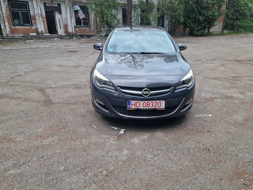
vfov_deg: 54.9
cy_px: 97
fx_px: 183
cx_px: 137
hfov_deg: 69.3
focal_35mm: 25
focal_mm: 6.4
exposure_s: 1/100
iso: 640
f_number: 1.8
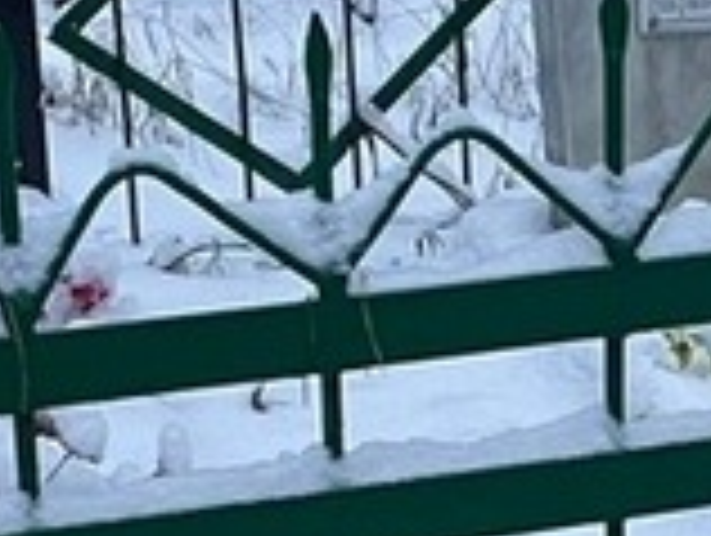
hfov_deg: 11.3
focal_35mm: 168
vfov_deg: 8.8
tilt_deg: -16.8
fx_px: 3456
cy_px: 450
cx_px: 1062
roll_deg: -0.9
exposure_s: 1/85
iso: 125
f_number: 1.6
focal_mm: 4.2
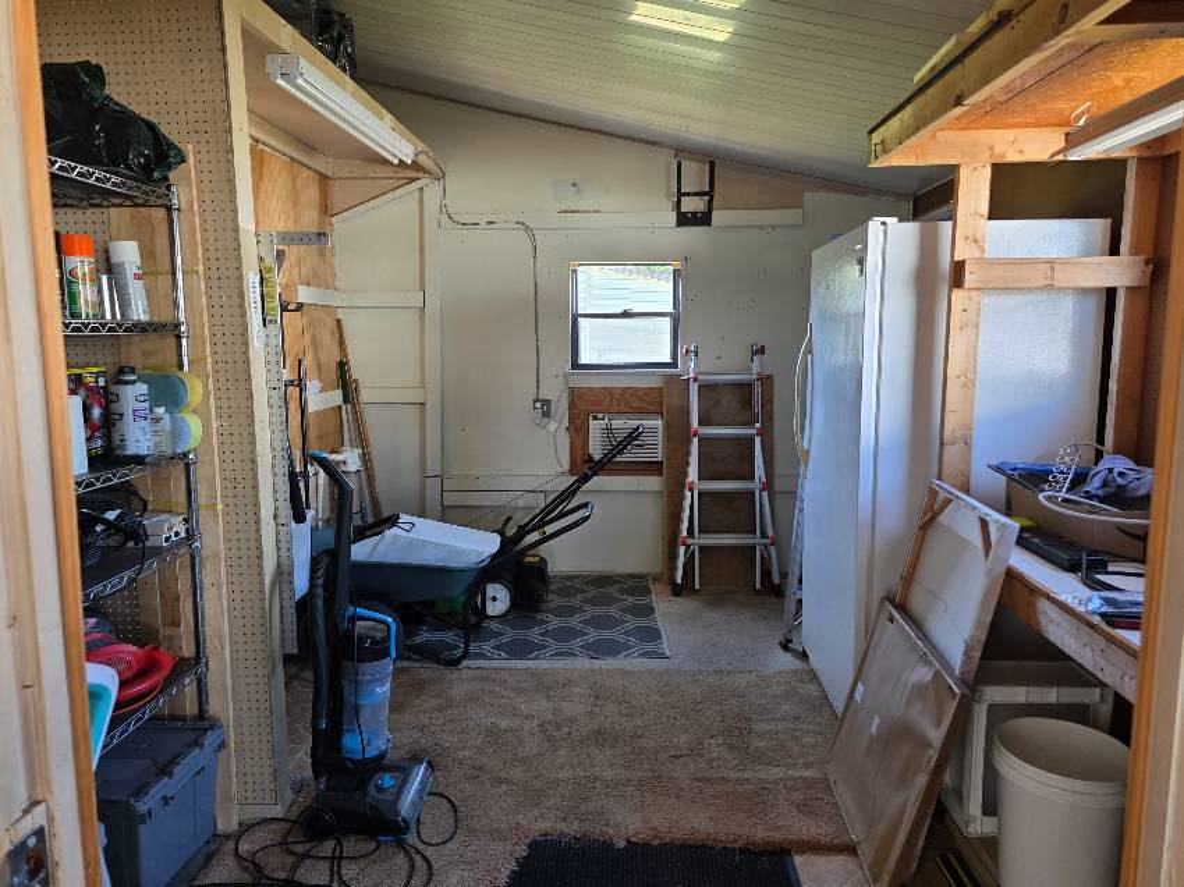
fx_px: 786
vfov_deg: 58.9
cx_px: 592
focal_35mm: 23
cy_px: 444
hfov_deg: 73.9
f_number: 1.7
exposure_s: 1/120
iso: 200
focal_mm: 6.3
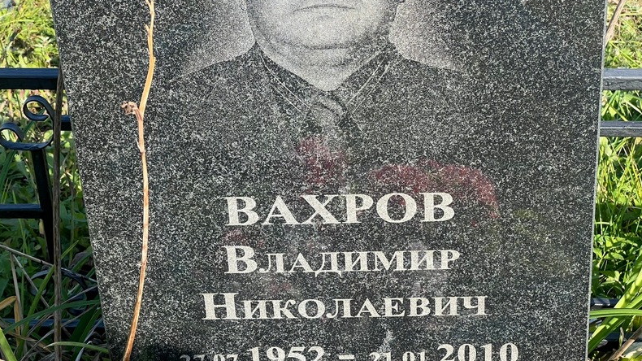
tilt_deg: -33.2
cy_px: 241
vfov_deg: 14.2
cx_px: 319
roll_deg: +4.1
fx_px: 1447
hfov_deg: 25.0
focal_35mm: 85
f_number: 2.8
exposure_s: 1/295
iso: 32
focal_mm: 9
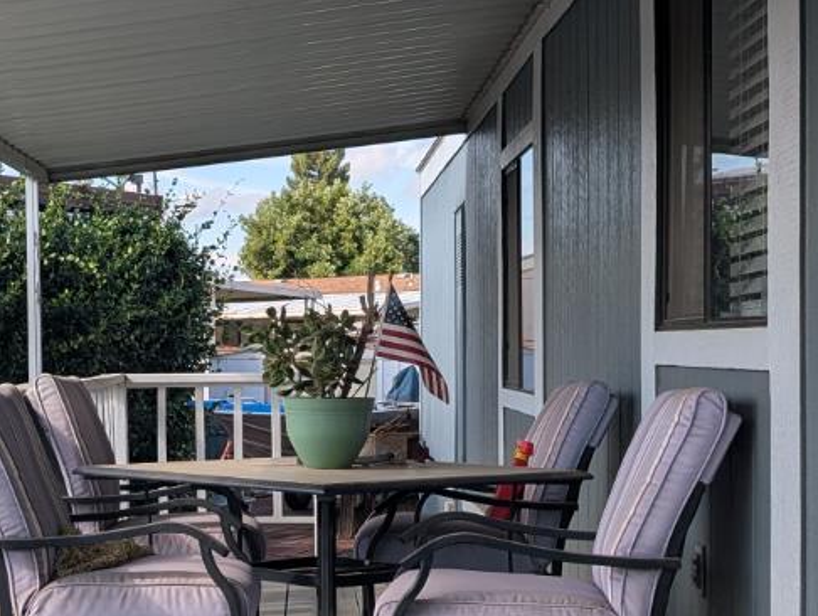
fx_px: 1751
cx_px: 157
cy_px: 368
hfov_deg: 25.8
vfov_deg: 19.9
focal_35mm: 74
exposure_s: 1/613
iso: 22
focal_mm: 6.9
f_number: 1.68
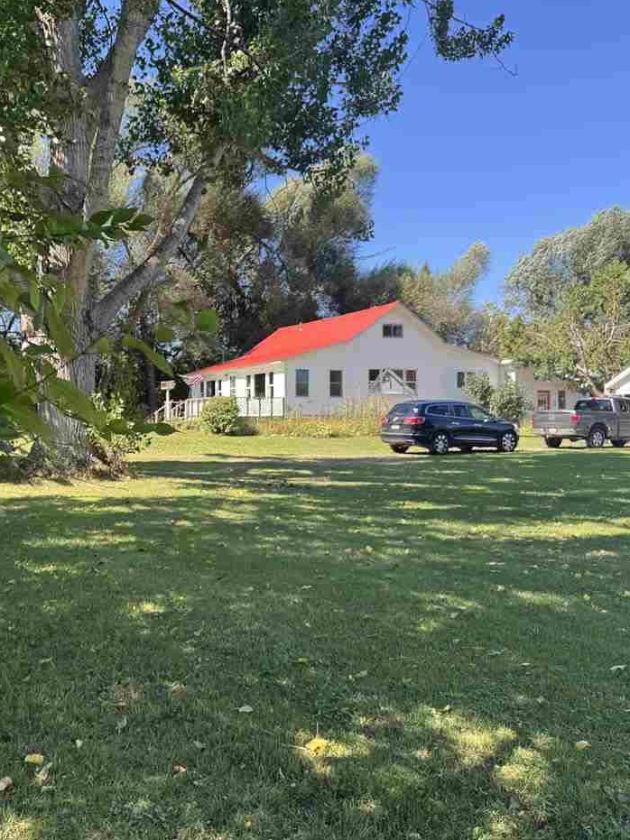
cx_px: 129
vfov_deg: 55.4
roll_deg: +0.4
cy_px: 425
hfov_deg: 41.2
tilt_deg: -0.1
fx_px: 801
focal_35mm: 33
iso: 80
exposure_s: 1/723
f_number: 1.78
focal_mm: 6.76
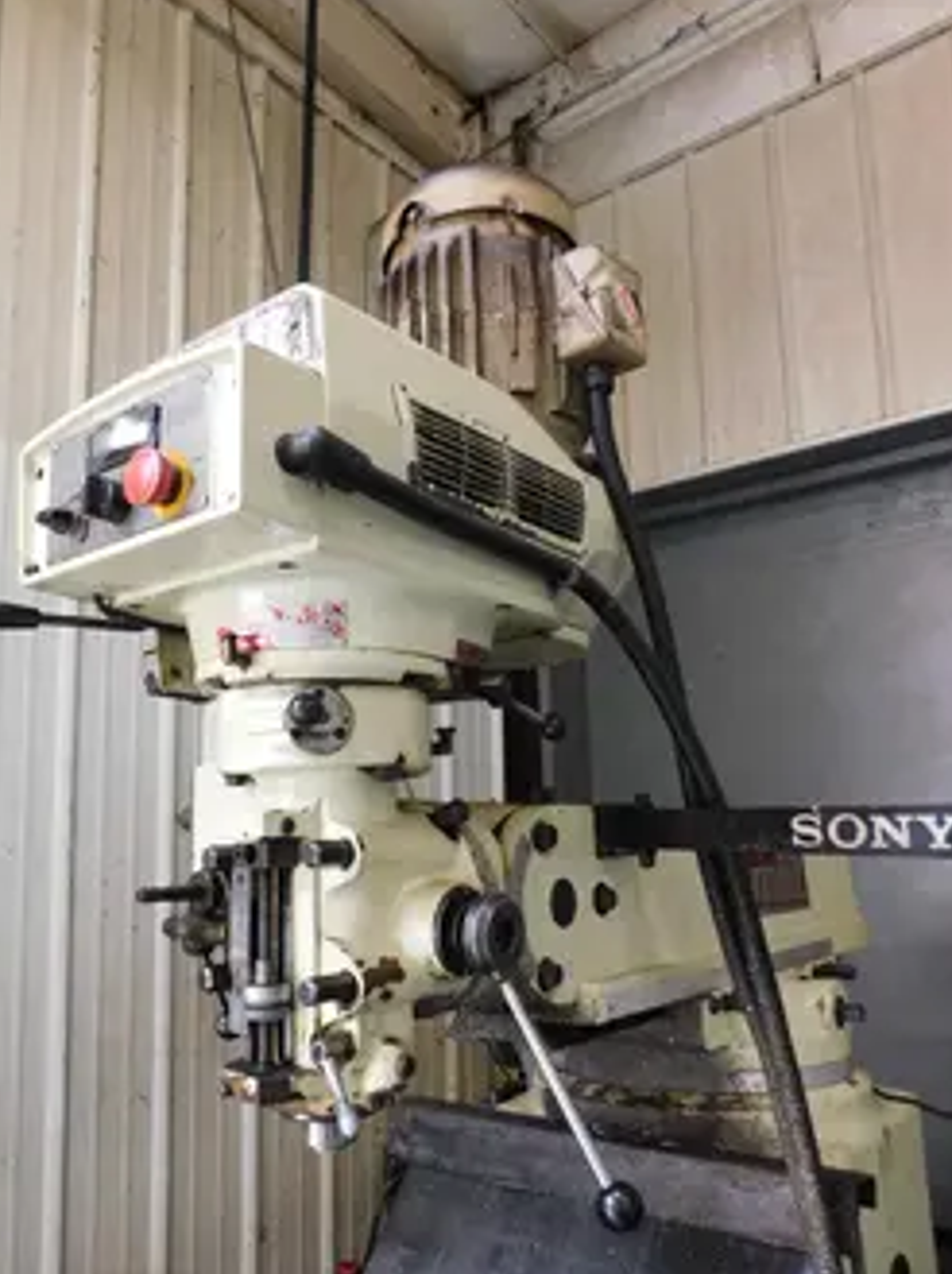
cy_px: 689
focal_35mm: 28
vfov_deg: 63.4
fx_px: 1029
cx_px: 410
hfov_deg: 49.5
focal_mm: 4
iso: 320
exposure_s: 1/30
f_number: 3
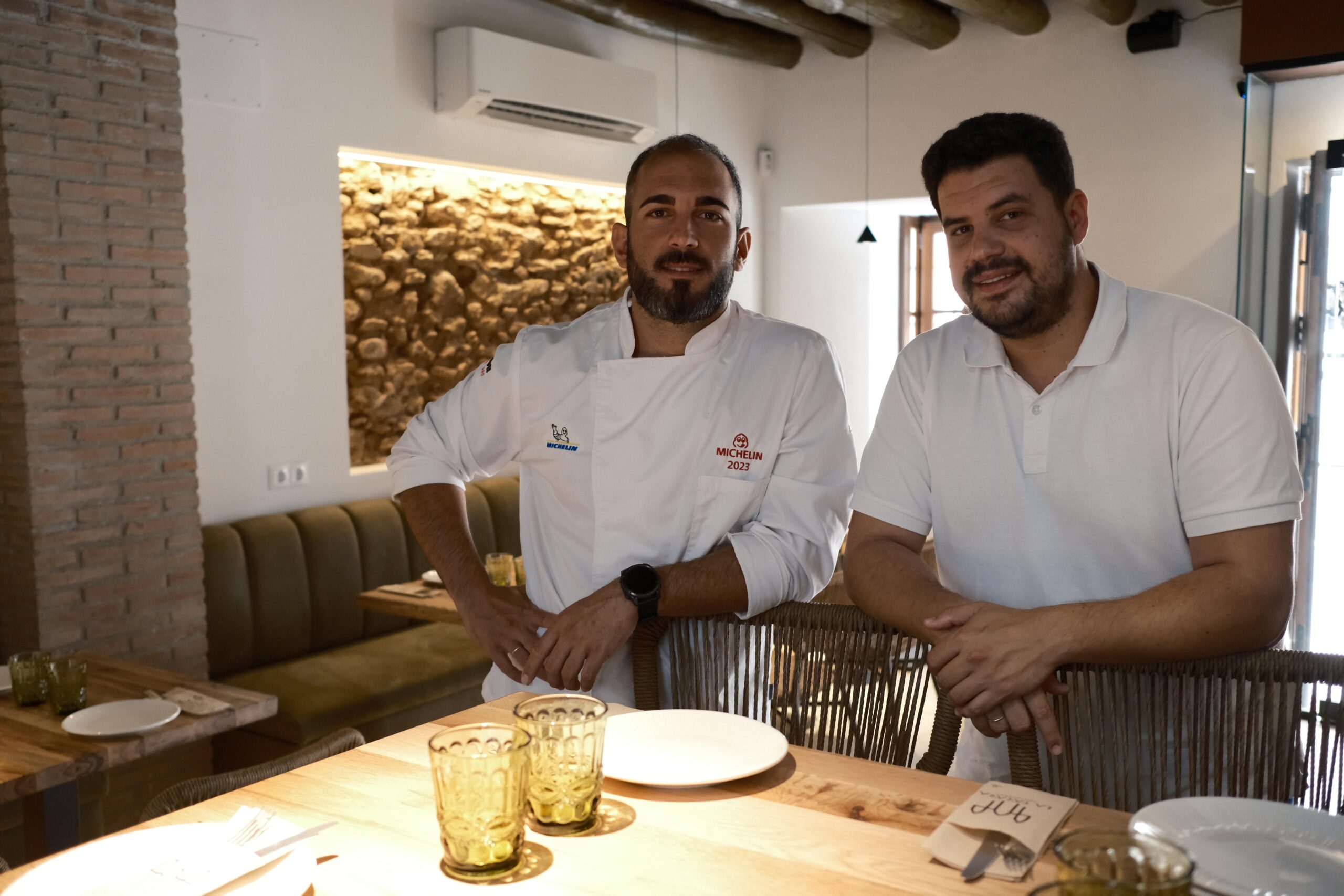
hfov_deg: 54.4
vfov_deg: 37.9
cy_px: 448
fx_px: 1307
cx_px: 672
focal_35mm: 35
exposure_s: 1/125
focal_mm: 23
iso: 2500
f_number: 2.8
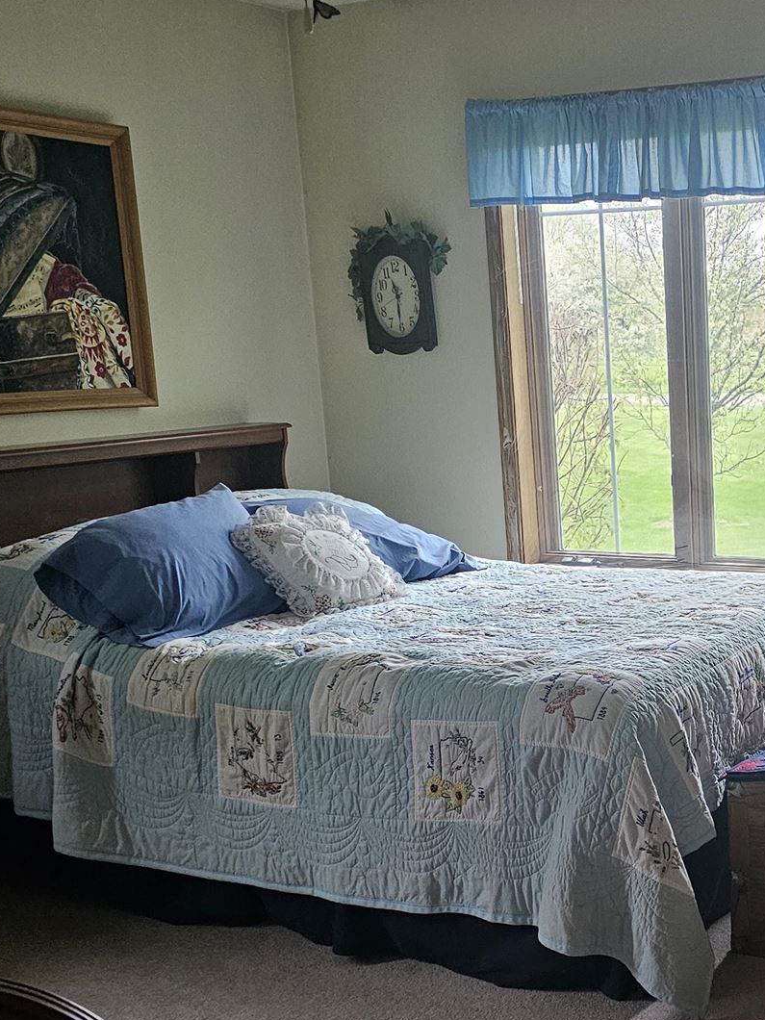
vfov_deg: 37.9
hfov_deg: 27.6
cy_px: 655
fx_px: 1473
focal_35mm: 50
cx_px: 740
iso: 800
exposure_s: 1/170
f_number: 1.7
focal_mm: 6.3
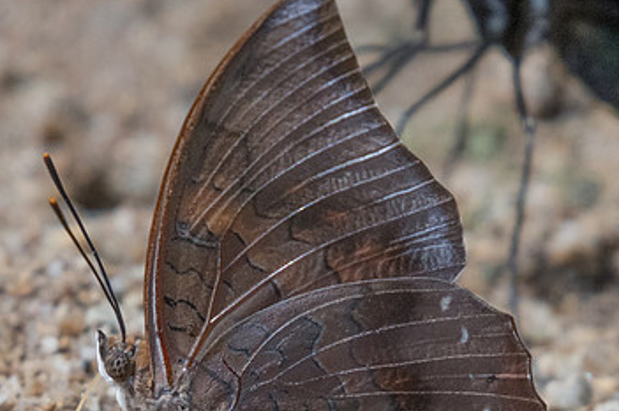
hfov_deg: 1.3
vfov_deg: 0.9
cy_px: 317
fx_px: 27576
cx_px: 345
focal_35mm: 1606
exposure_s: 1/640
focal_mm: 400
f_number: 6.3
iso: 1000
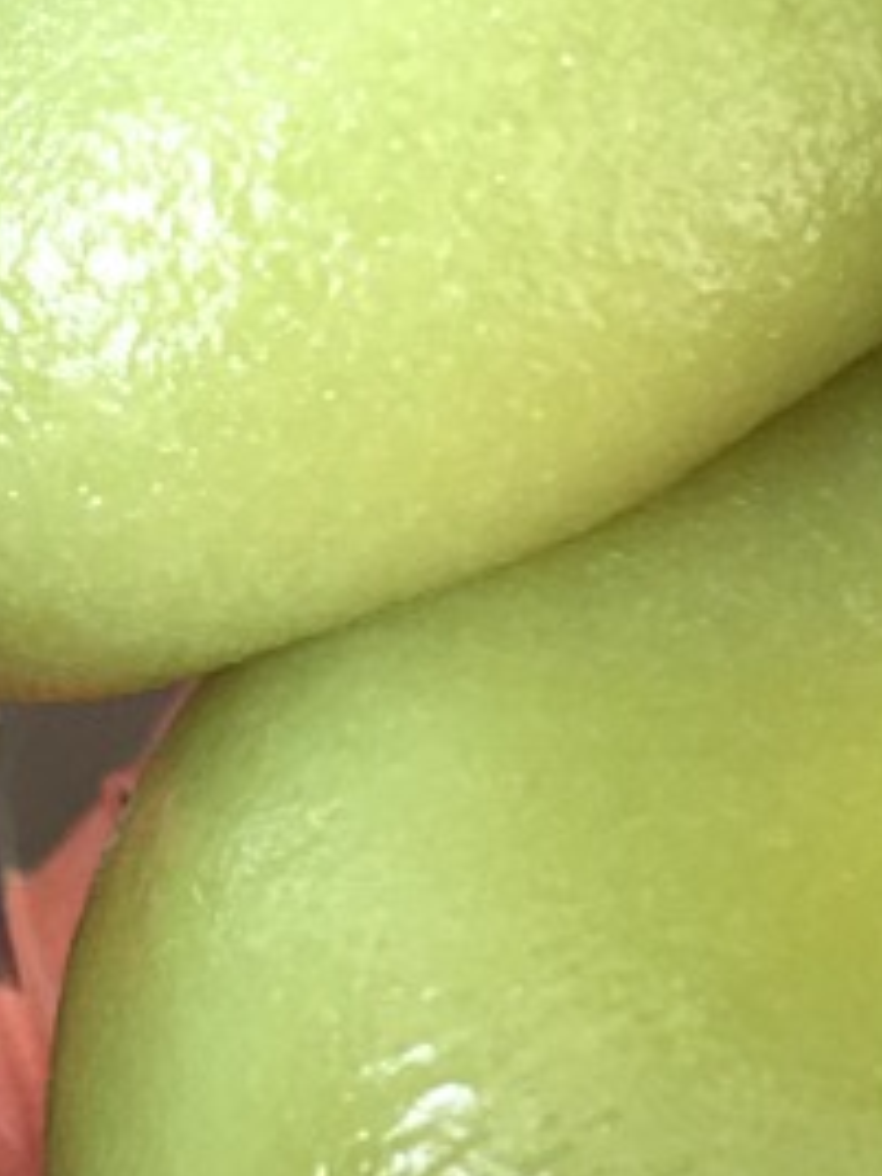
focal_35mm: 104
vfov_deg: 18.8
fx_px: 3533
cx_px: 1119
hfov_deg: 13.7
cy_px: 307
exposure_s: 1/120
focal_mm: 4.15
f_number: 2.2
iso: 50
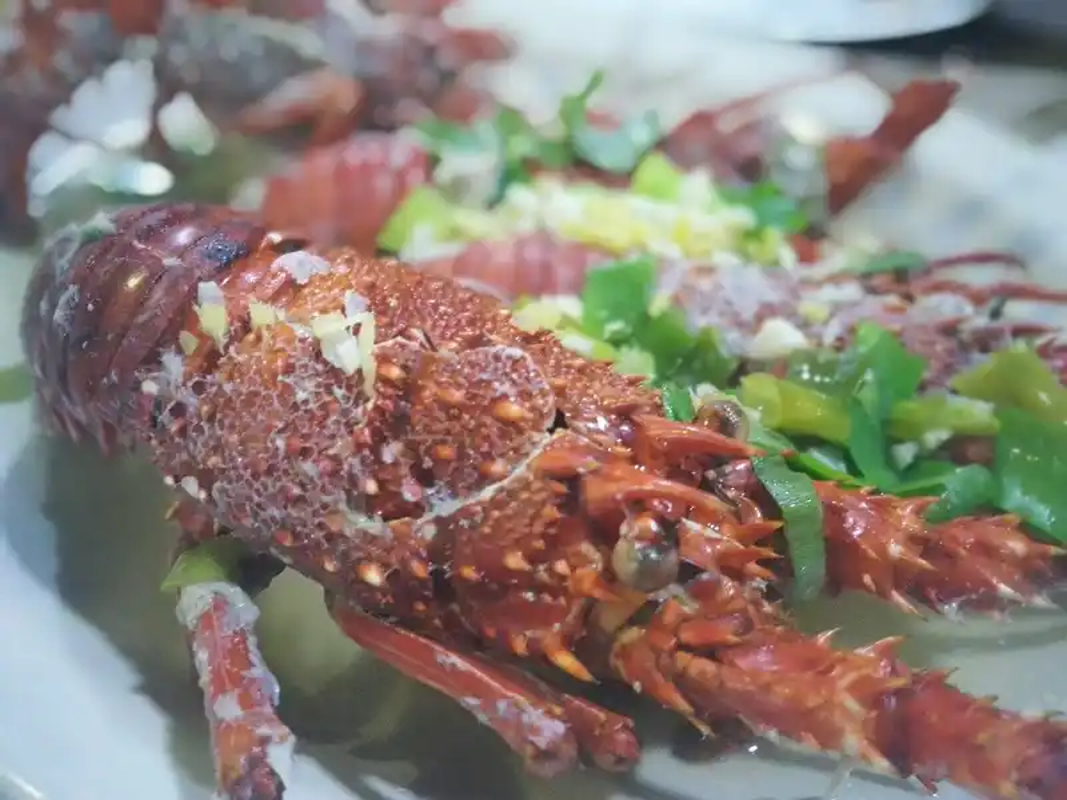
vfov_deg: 48.2
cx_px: 534
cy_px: 400
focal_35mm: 29
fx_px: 894
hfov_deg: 61.7
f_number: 3.2
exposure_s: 1/16.7
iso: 1250
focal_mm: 3.8
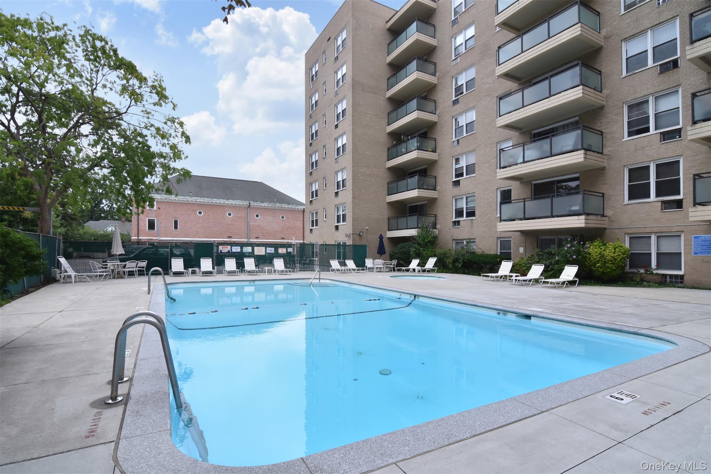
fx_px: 326
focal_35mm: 16
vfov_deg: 72.0
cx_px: 356
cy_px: 237
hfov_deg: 95.0
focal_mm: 11
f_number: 14
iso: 400
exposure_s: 1/200
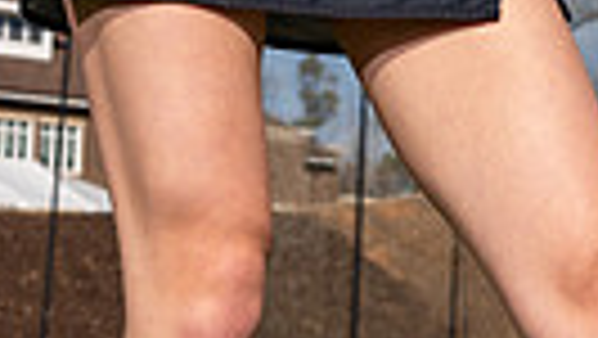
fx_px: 2824
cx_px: 362
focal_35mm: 178
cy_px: -554
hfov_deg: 12.1
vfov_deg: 6.4
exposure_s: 1/320
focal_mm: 50
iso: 64
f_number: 7.1
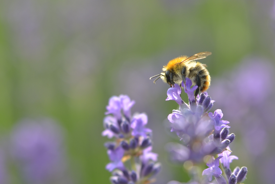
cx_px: 138
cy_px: 92
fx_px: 1720
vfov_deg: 6.1
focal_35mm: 225
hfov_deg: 9.1
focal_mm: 150
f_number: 2.8
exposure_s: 1/250
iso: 100
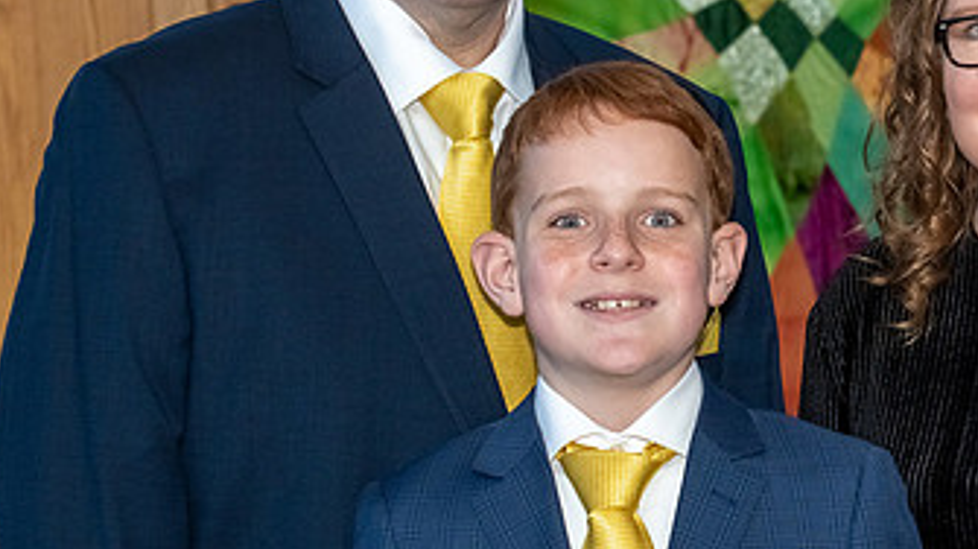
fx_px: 5832
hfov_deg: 9.6
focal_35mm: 225
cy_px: 183
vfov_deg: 5.4
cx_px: 746
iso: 500
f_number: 7.1
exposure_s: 1/250
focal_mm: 70
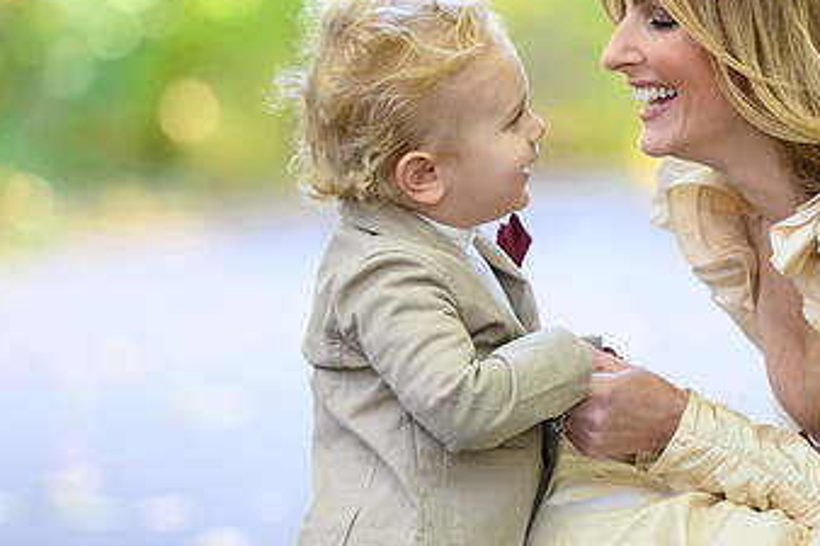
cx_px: 539
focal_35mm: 292
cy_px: 180
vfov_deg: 4.7
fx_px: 6648
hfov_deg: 7.1
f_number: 3.2
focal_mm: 170
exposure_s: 1/200
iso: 1600
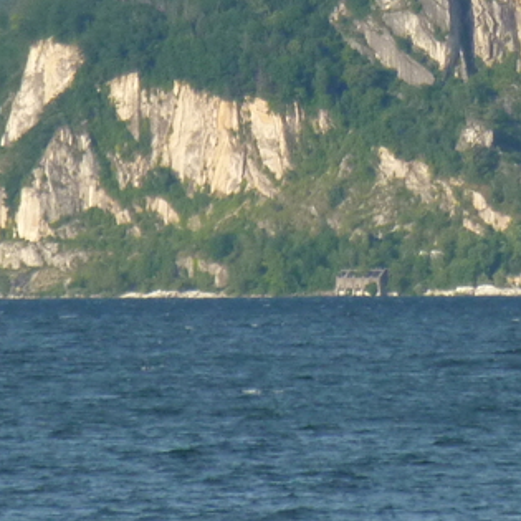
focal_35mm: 1009
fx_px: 17181
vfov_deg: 1.7
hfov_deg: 1.7
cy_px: -2
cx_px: 240
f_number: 4.9
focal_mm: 49.2
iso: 160
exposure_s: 1/500
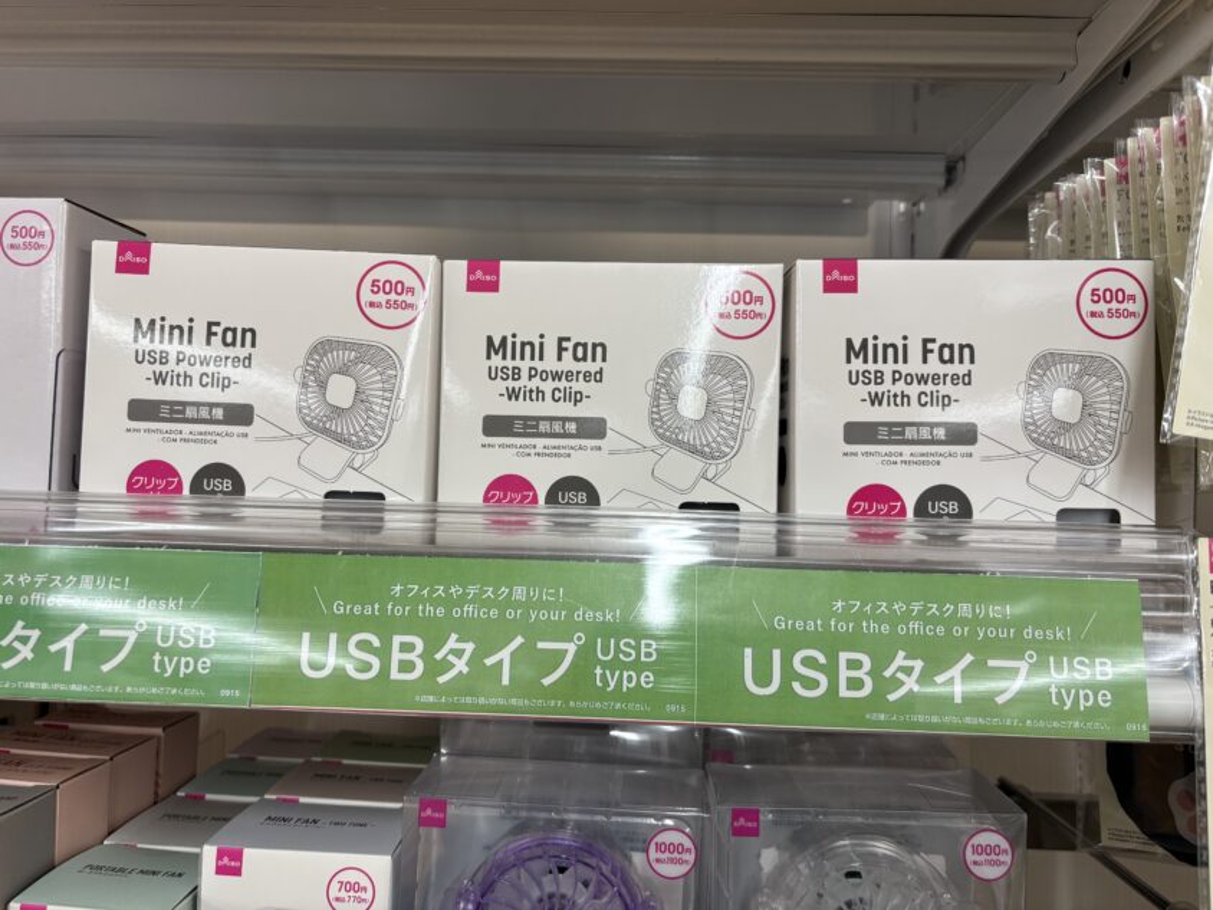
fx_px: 911
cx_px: 606
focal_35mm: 26
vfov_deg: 53.1
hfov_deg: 67.3
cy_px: 455
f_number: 1.6
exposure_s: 1/100
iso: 80
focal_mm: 5.96
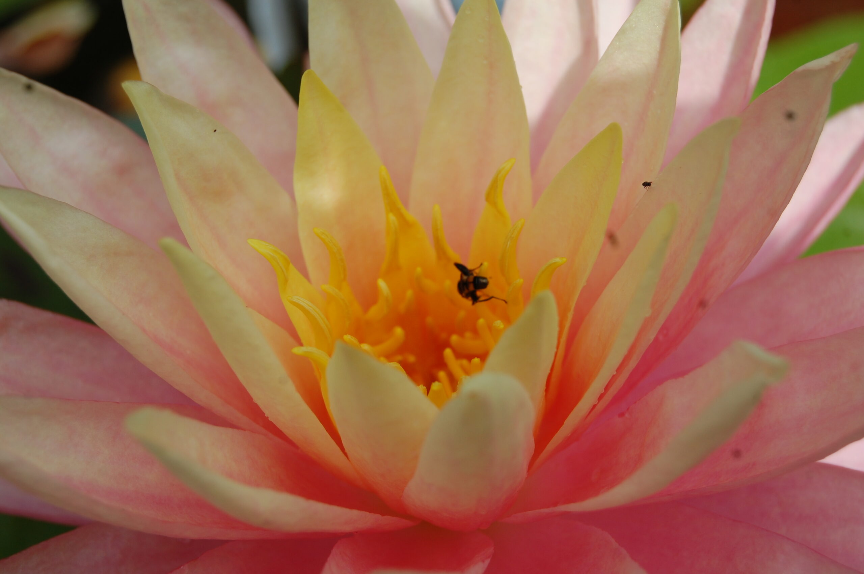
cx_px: 432
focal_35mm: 75
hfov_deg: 27.0
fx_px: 1798
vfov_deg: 18.1
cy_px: 287
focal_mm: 50
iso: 200
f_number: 9
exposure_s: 1/320
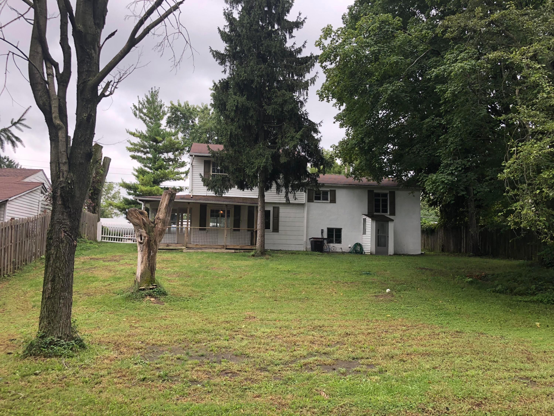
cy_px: 208
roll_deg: -0.8
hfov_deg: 63.4
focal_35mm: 28
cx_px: 277
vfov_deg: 49.7
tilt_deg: +5.3
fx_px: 448
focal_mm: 3.99
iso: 20
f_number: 1.8
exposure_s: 1/269
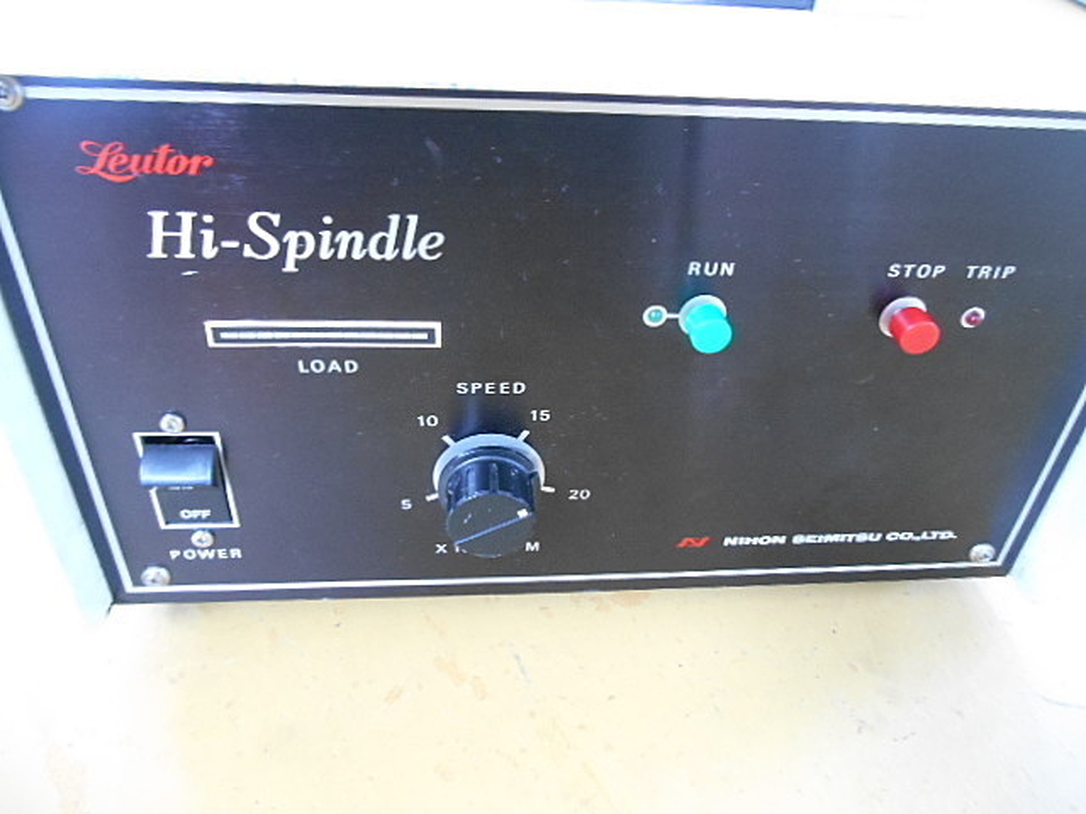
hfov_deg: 67.3
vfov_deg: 53.1
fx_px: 816
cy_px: 407
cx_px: 543
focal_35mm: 26
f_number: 3.4
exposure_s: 1/15
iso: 800
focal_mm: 4.7
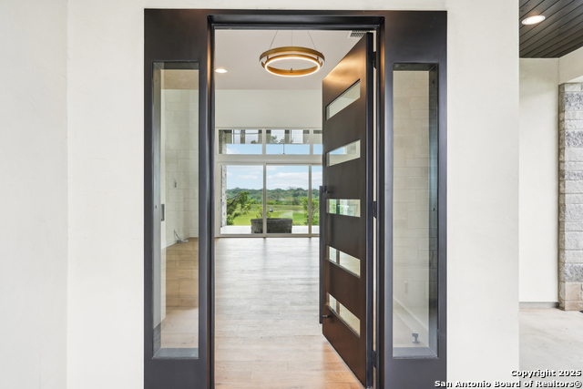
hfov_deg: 77.3
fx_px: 364
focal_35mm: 22
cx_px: 292
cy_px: 194
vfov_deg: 56.2
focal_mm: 22.5
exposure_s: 1/30
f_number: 8
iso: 125
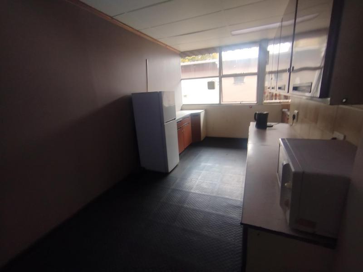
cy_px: 136
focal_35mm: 15
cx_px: 182
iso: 50
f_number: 2.2
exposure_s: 1/33
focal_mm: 1.65
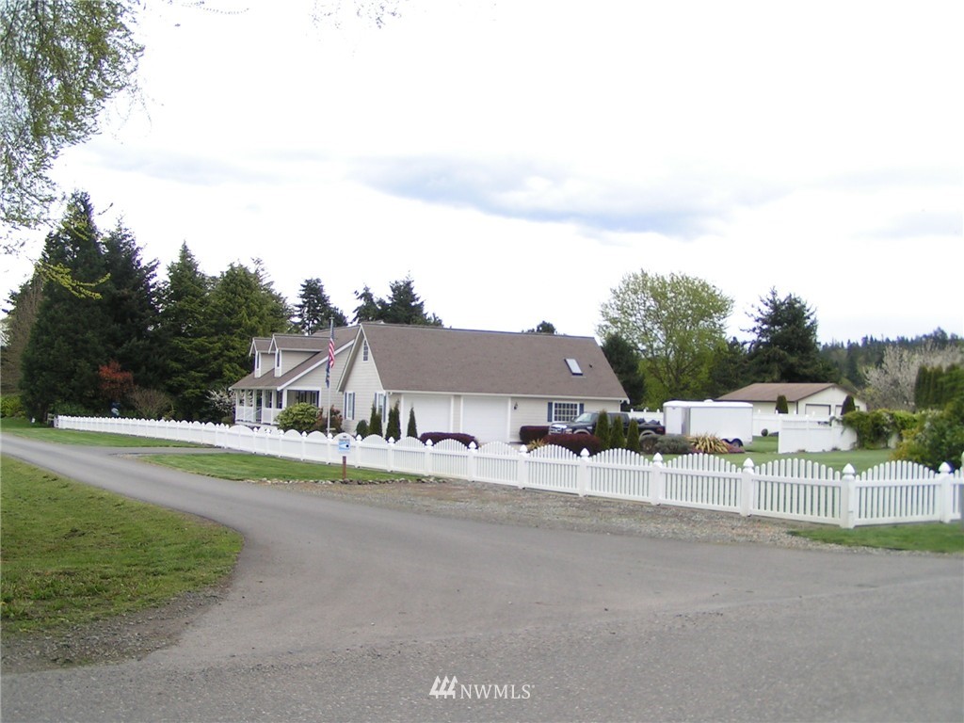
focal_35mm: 38
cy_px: 362
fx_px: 1058
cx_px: 482
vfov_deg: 37.7
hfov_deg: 49.0
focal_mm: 5.8
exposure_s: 1/100
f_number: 4
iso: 50
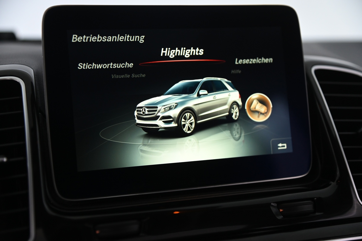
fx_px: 583
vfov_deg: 23.3
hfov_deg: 34.5
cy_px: 120
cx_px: 181
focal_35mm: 58
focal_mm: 58
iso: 2000
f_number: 4
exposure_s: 1/60
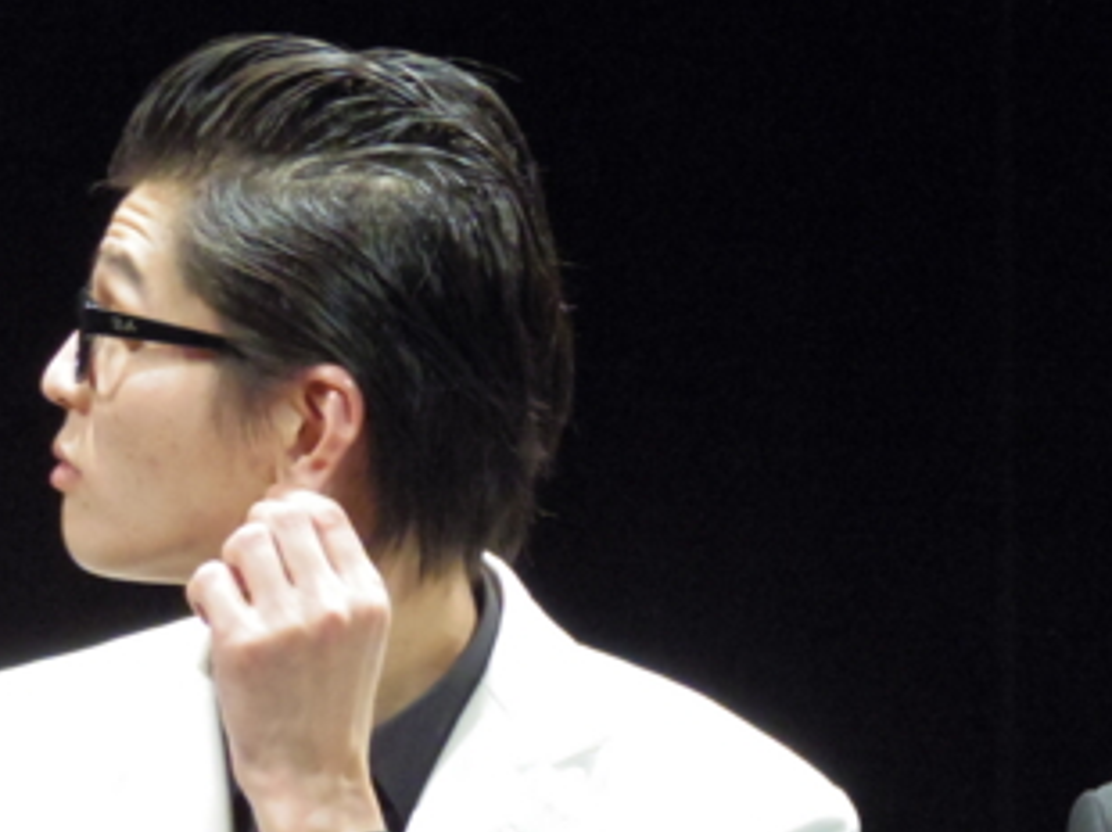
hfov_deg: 5.4
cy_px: 638
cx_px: 951
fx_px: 11812
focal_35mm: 368
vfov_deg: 4.0
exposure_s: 1/200
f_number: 2.8
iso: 1600
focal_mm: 31.9
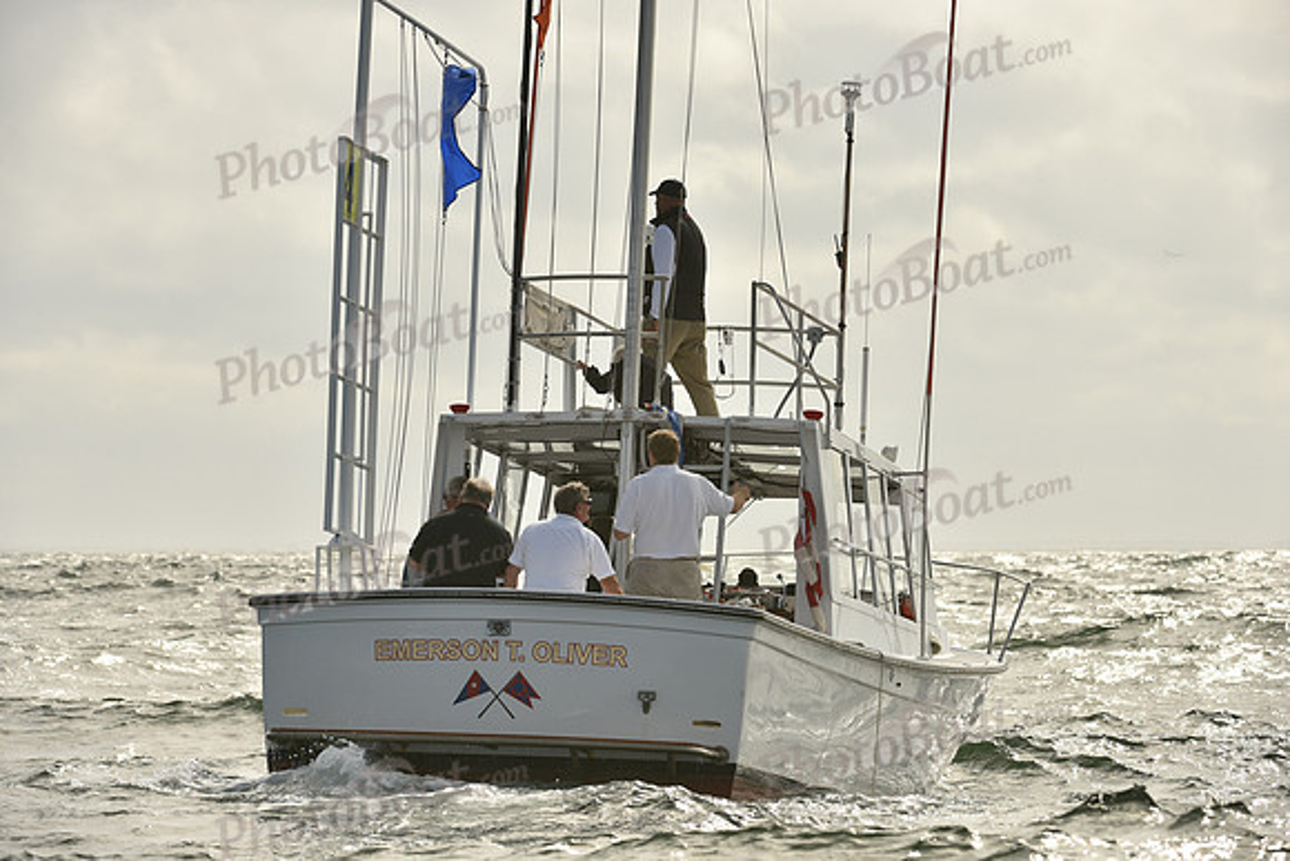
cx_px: 645
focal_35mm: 200
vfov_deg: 6.9
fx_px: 7168
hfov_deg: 10.3
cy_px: 430
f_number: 8
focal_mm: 200
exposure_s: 1/1600
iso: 320
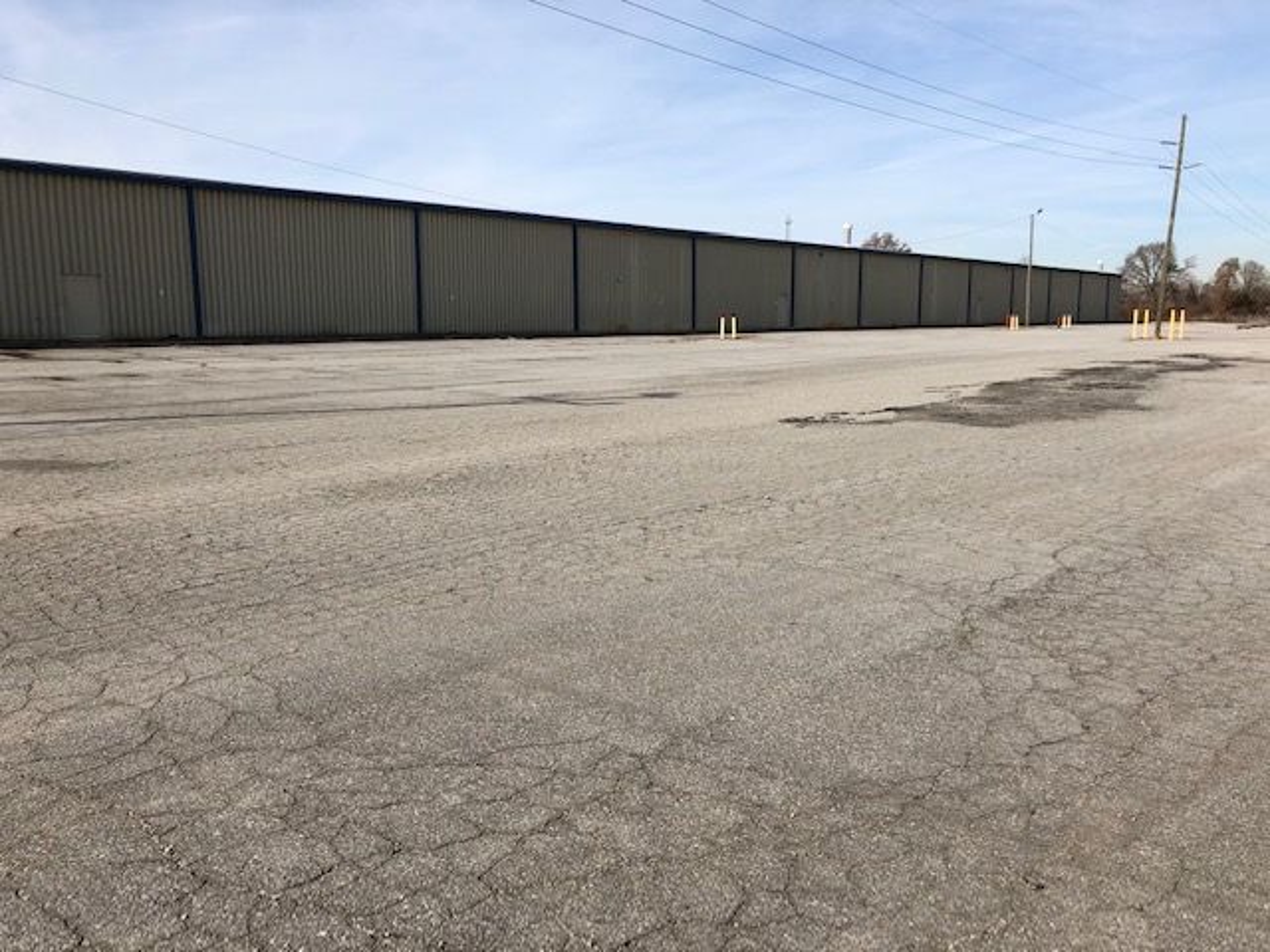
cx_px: 635
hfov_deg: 63.4
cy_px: 476
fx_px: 1027
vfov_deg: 49.7
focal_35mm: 28
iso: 20
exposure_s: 1/2525
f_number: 1.8
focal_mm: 3.99
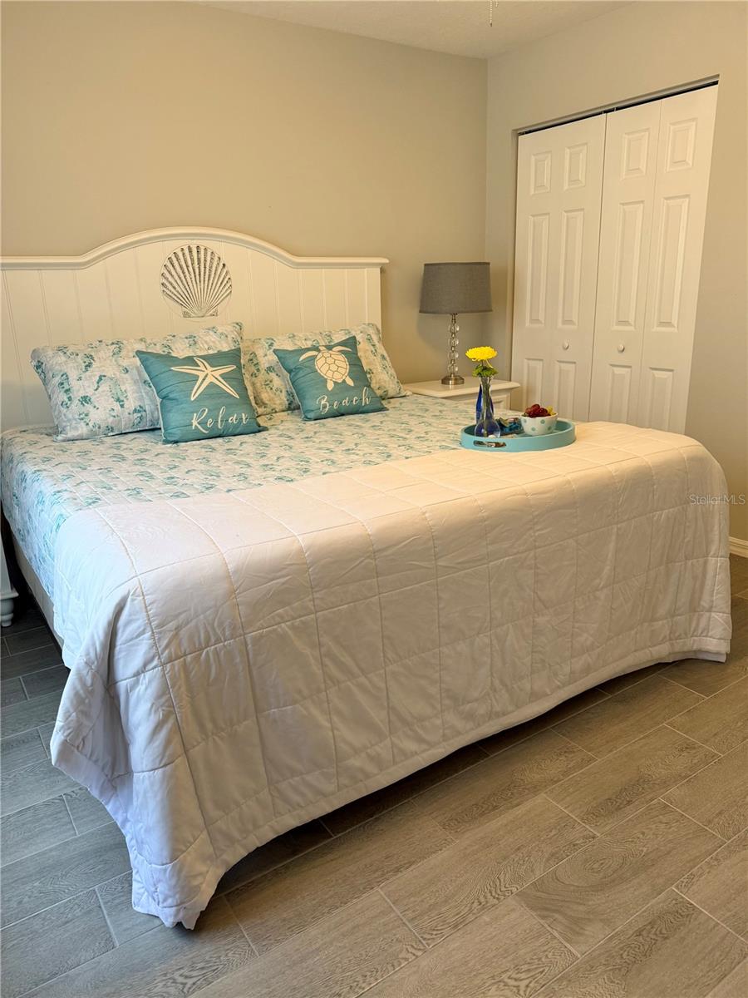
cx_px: 374
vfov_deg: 71.6
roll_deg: +1.7
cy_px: 499
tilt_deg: -16.3
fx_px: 691
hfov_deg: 56.8
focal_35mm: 24
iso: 160
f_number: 1.78
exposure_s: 1/60
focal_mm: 6.76
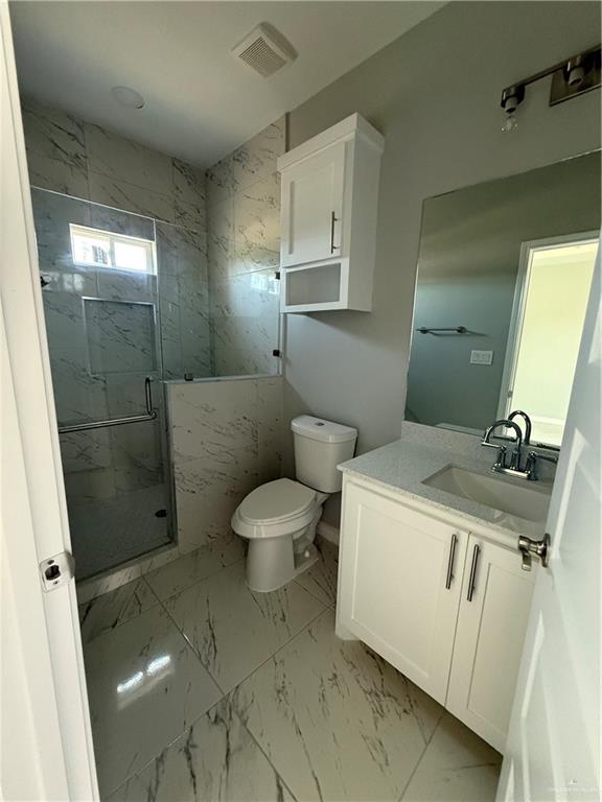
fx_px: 325
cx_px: 301
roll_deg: -1.9
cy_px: 401
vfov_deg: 102.1
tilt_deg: -9.9
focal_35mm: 14
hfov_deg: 85.7
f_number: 2.2
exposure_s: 1/60
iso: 640
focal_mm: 2.22
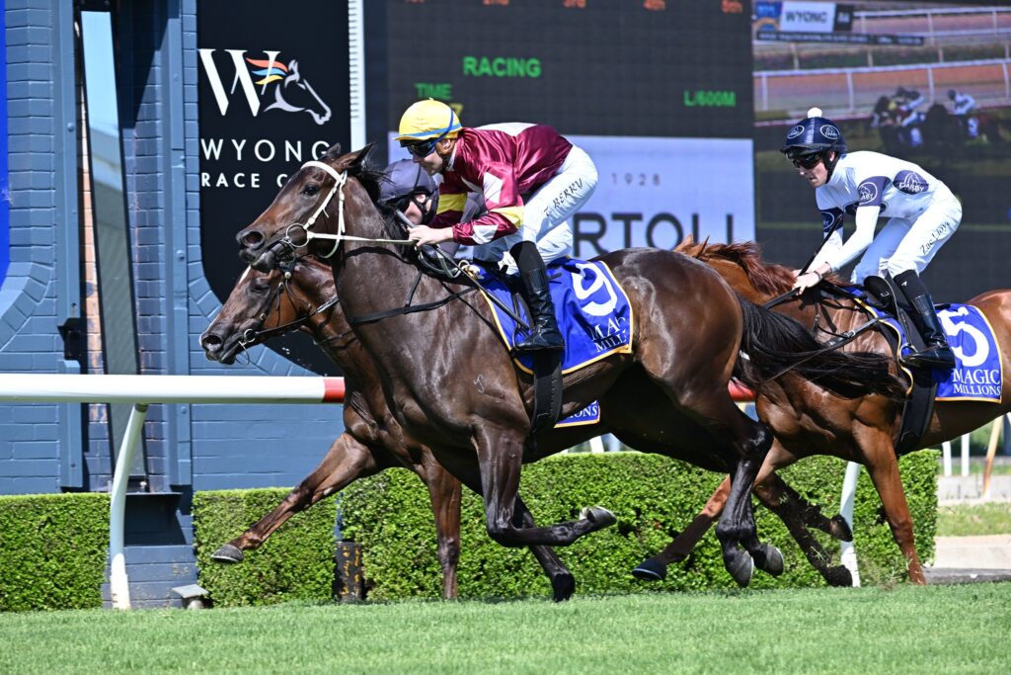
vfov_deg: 7.4
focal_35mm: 185
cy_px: 338
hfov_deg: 11.1
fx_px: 5196
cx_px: 506
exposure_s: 1/2000
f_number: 6.3
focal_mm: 185
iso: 800
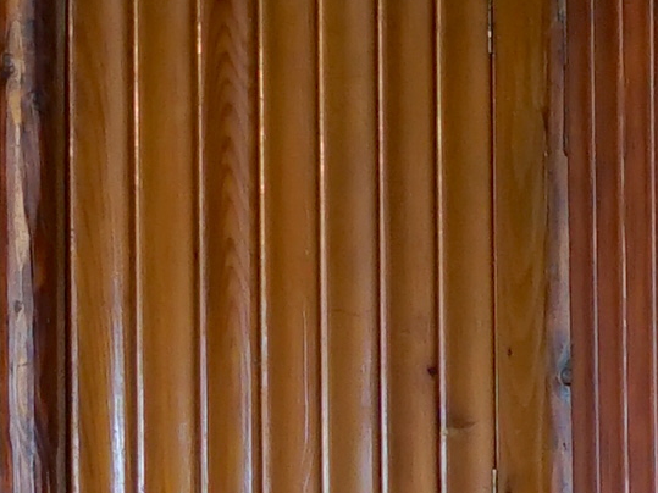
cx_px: 1963
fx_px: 4884
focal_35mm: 257
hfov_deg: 6.9
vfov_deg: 5.8
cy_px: 570
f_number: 8
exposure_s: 1/1.25
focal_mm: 24
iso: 640
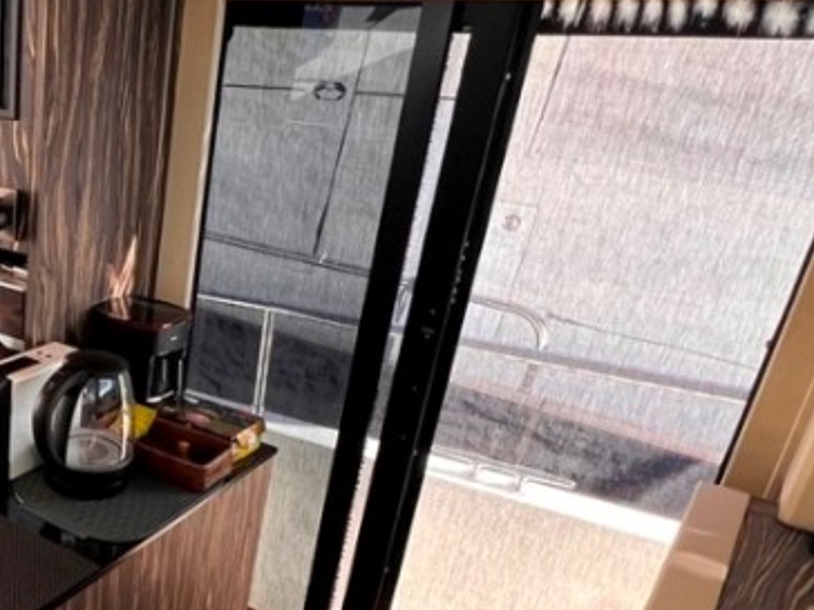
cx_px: -31
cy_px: 402
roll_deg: -2.4
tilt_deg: -26.6
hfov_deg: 43.6
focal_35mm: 35
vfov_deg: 40.2
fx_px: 823
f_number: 1.8
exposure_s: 1/99
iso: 250
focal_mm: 1.57
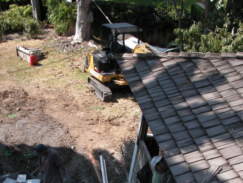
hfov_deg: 33.2
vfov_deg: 25.0
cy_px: 137
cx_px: 103
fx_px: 407
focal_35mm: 58
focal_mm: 8.9
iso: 100
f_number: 5.6
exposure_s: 1/209
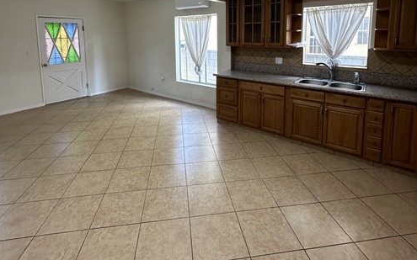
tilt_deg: -5.9
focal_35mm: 20
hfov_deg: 85.1
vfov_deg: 55.9
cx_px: 207
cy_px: 57
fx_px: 227
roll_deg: -1.1
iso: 200
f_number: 2.2
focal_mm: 2.22
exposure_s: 1/120
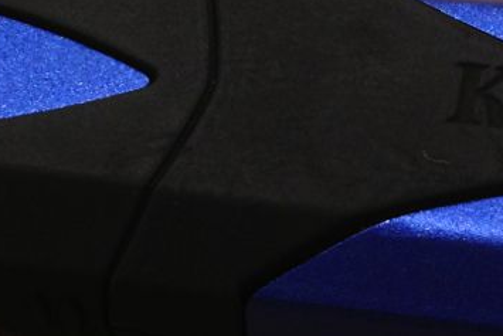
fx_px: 2292
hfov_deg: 12.3
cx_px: 526
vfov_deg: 8.4
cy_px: 162
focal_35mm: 164
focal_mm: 4.28
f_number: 2.4
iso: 100
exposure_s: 1/20
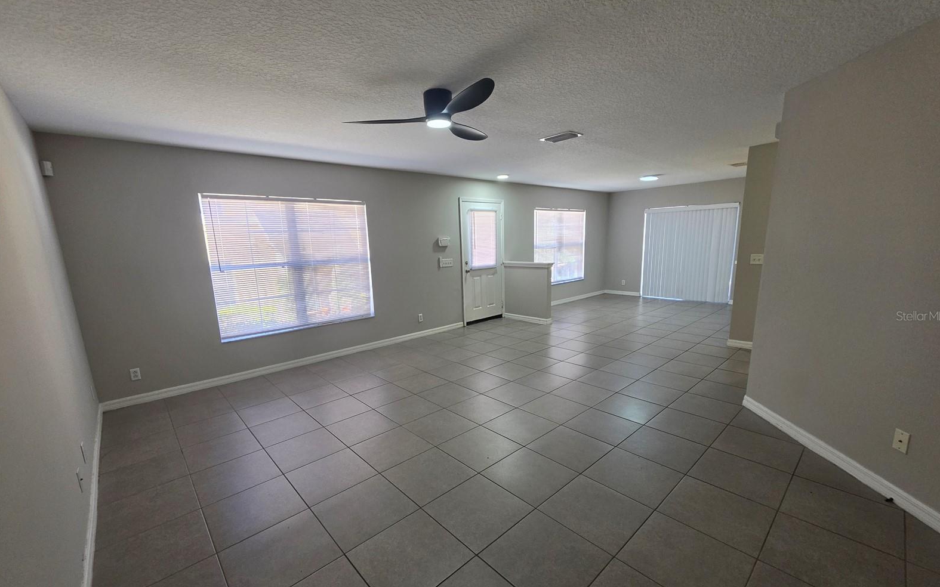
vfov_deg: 78.5
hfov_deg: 105.3
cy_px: 316
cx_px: 475
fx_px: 359
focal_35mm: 14
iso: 250
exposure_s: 1/120
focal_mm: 2.2
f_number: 1.9
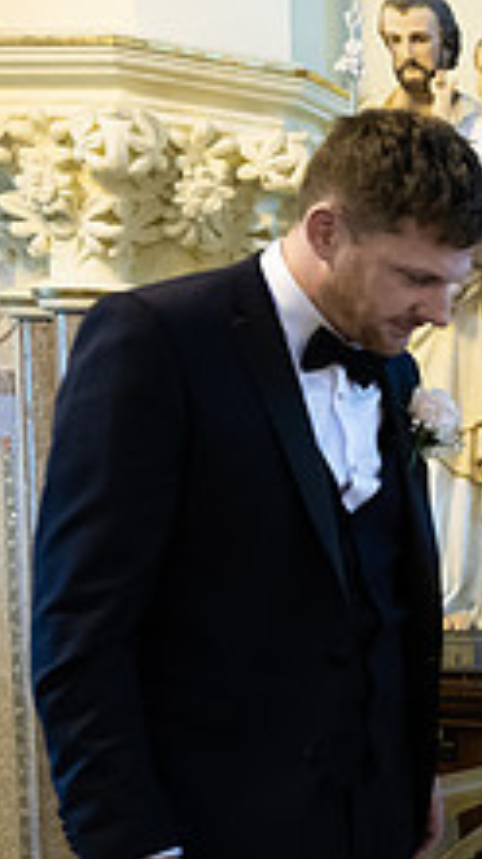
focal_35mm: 66
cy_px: 705
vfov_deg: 31.0
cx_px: 929
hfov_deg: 15.2
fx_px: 1502
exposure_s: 1/160
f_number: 3.5
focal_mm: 24
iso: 1250
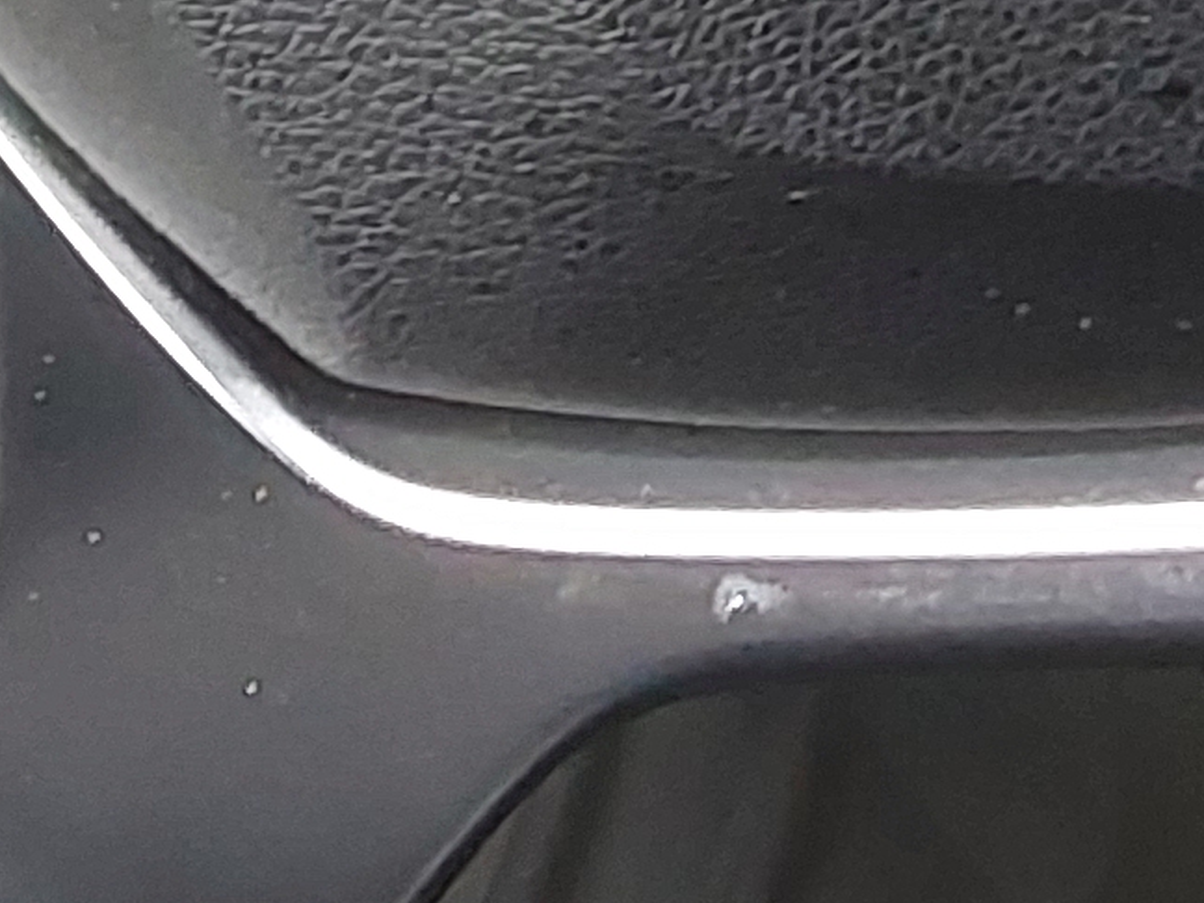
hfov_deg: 13.8
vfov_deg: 9.5
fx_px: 4904
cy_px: -1154
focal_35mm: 141
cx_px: -11
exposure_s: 1/40
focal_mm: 2.91
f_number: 1.9
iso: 320
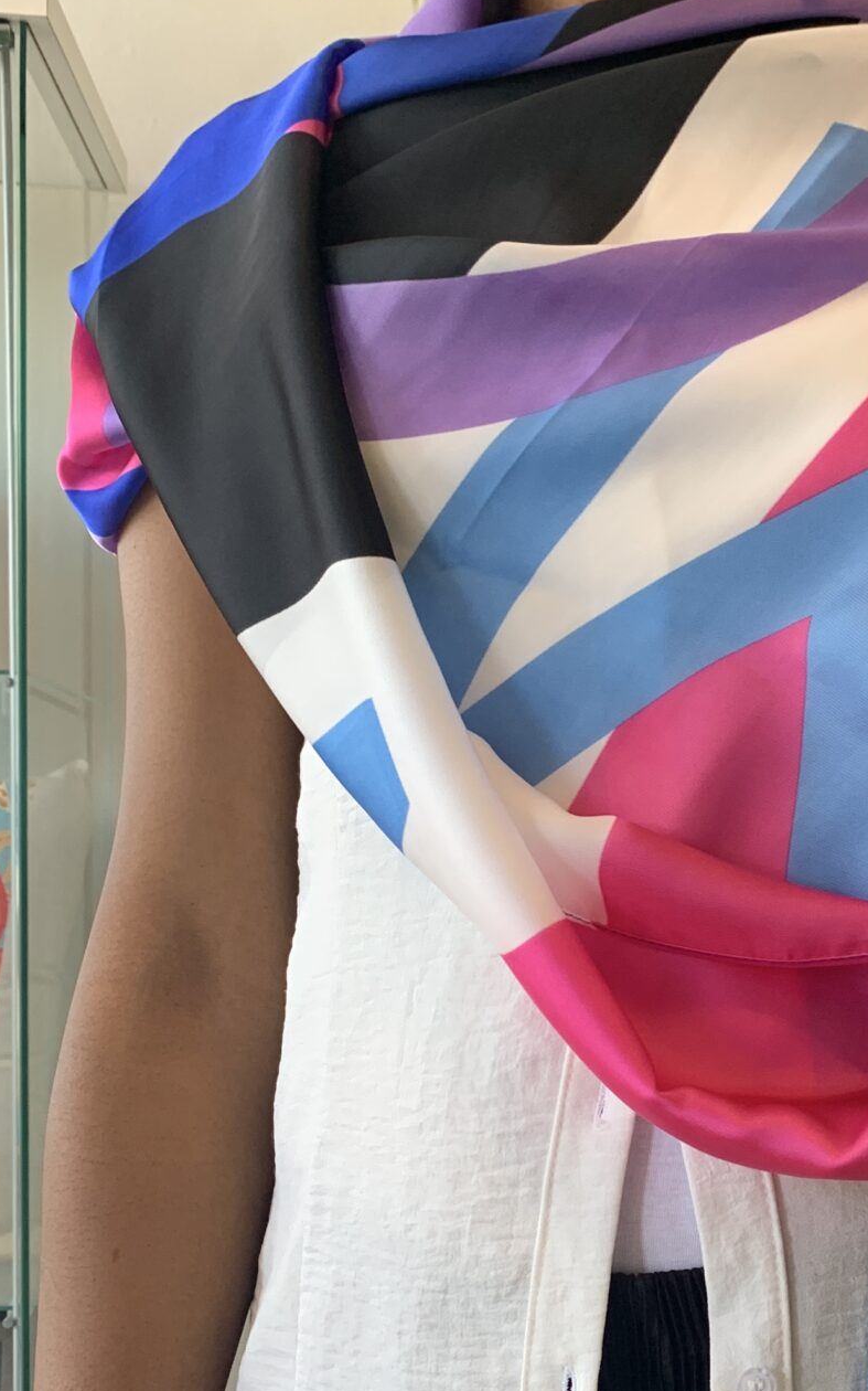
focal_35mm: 56
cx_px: 859
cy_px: 938
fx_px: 2121
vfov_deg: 35.9
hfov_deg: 22.3
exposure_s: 1/121
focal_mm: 4.25
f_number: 1.8
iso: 80
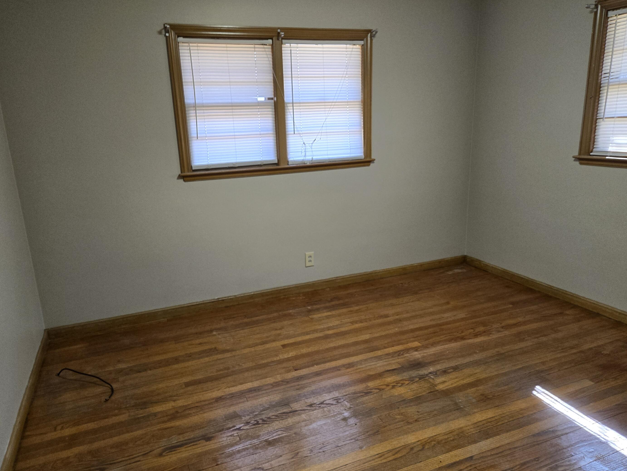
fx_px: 453
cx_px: 301
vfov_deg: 54.9
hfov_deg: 69.4
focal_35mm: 25
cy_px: 234
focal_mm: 5.4
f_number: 1.8
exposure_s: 1/120
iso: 200
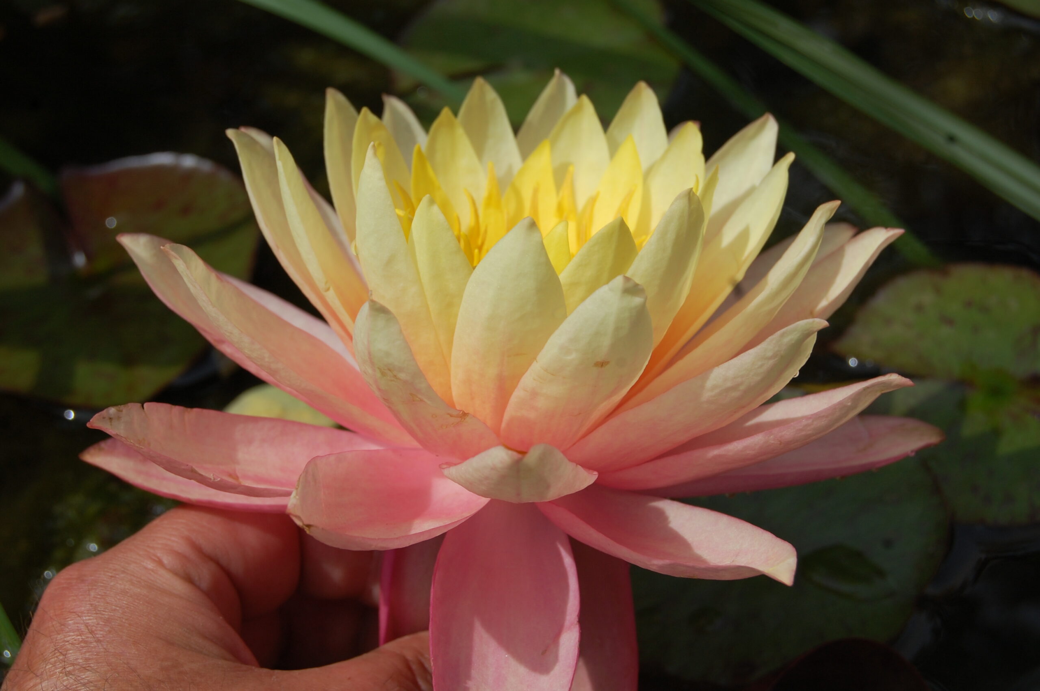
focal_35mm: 72
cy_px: 346
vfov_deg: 18.9
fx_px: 2078
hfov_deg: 28.1
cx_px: 520
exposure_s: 1/400
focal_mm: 48
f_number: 10
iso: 200
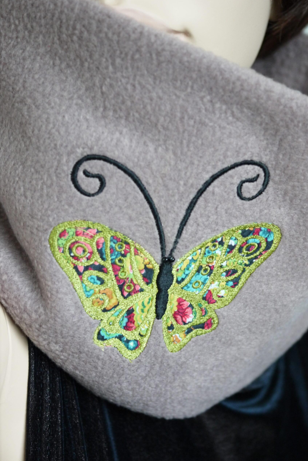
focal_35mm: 63
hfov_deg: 21.6
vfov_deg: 31.9
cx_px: 175
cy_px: 231
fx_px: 808
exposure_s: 1/30
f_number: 2.8
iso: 800
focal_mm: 30
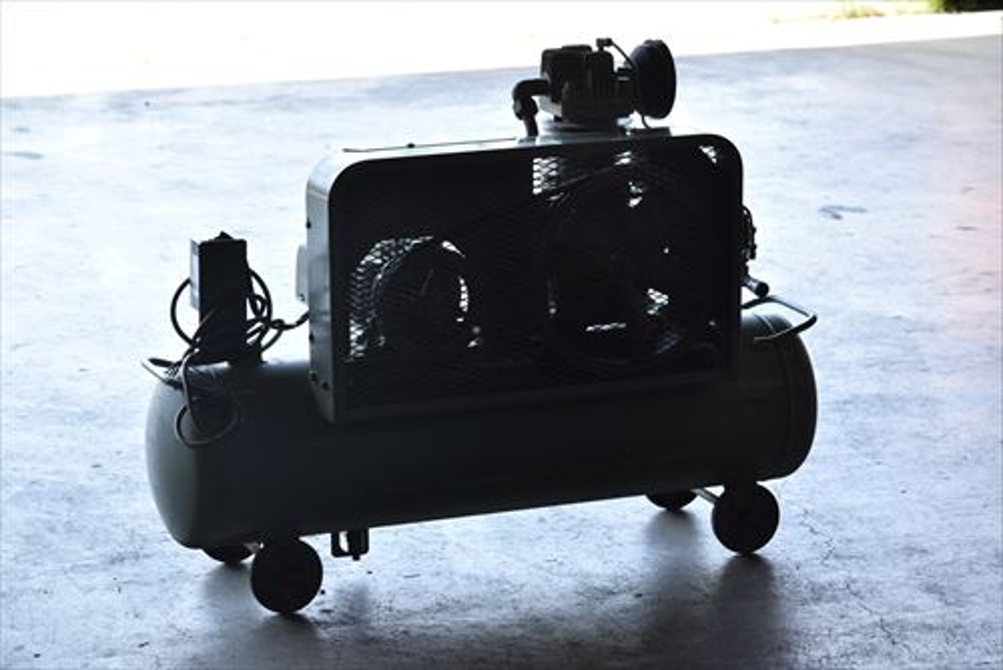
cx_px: 502
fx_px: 2927
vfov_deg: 13.1
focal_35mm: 105
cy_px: 335
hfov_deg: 19.4
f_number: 6.3
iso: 1250
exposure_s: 1/500
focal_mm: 70
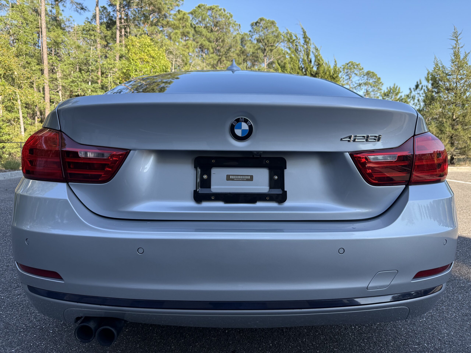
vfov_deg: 56.8
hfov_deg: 71.6
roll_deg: -0.2
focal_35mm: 24
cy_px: 176
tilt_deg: -4.8
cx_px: 236
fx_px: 327
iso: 100
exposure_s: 1/1106
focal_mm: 6.76
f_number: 1.78
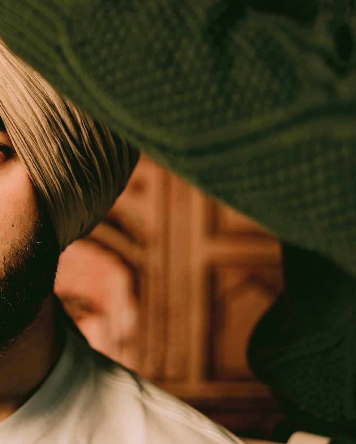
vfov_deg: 16.3
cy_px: 92
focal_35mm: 117
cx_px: -71
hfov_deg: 12.9
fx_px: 1541
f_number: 1.4
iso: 125
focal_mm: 35
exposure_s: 1/200
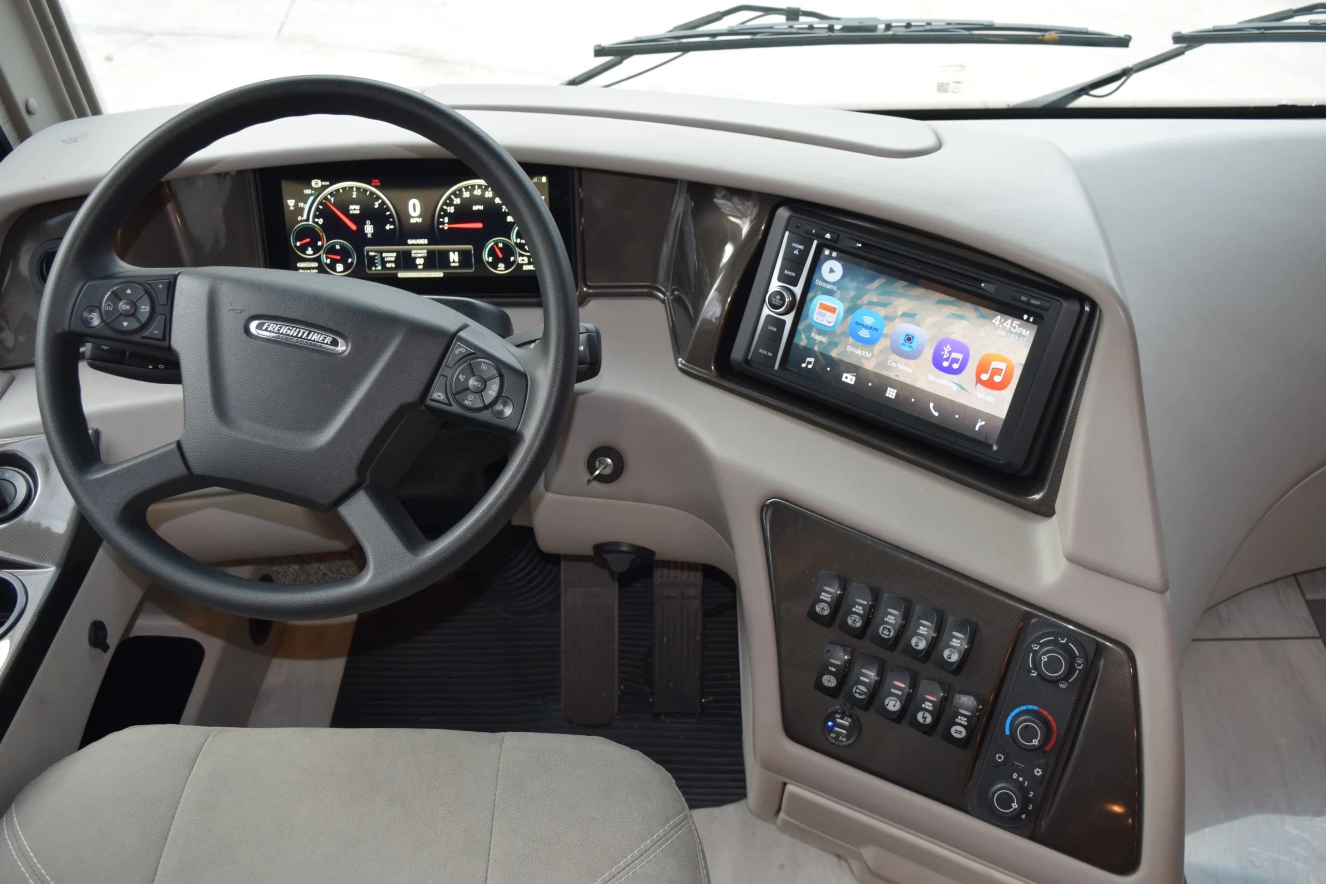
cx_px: 663
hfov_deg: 57.2
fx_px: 1215
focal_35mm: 33
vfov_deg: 40.0
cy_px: 442
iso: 800
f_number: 5
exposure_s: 1/100
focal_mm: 22
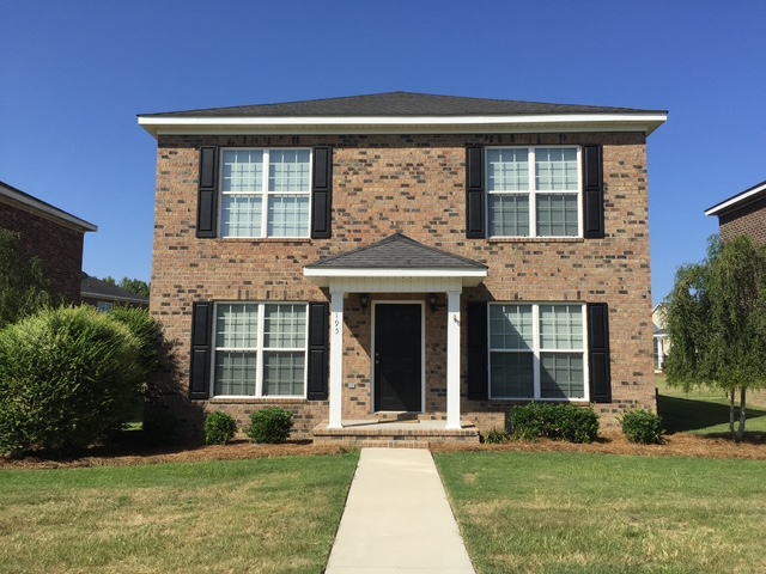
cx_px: 383
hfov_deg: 61.7
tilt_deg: +6.2
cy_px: 287
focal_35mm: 29
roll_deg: -1.3
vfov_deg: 48.2
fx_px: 642
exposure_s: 1/2825
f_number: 2.2
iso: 32
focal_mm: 4.15
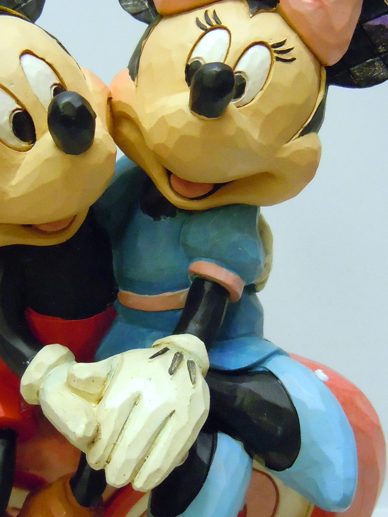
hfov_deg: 27.7
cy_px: 218
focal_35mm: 52
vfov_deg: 36.7
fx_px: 777
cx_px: 111
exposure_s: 1/80
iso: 800
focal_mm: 5.4
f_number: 3.5
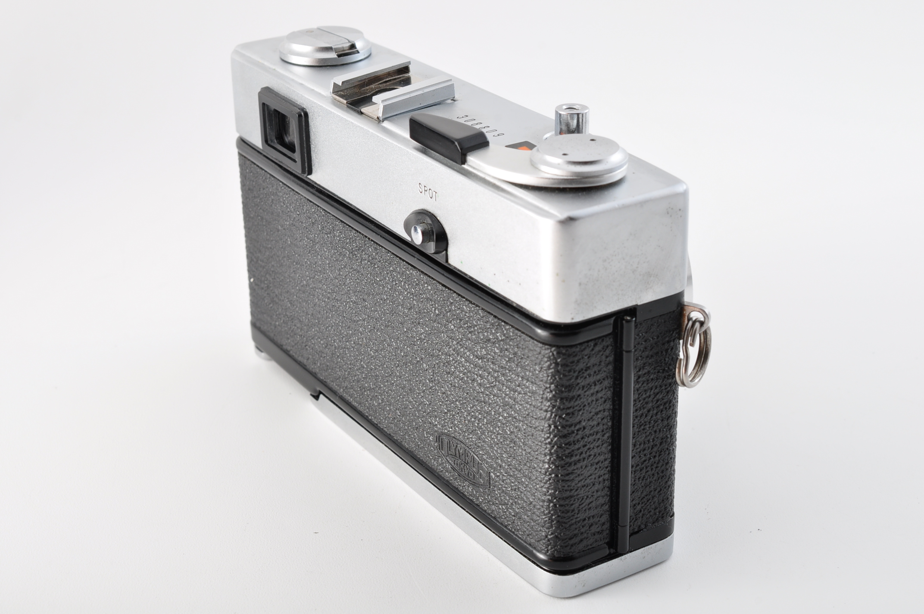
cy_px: 307
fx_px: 1538
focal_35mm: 60
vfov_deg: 22.6
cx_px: 462
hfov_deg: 33.4
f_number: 14
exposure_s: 1/200
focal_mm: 40
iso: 200
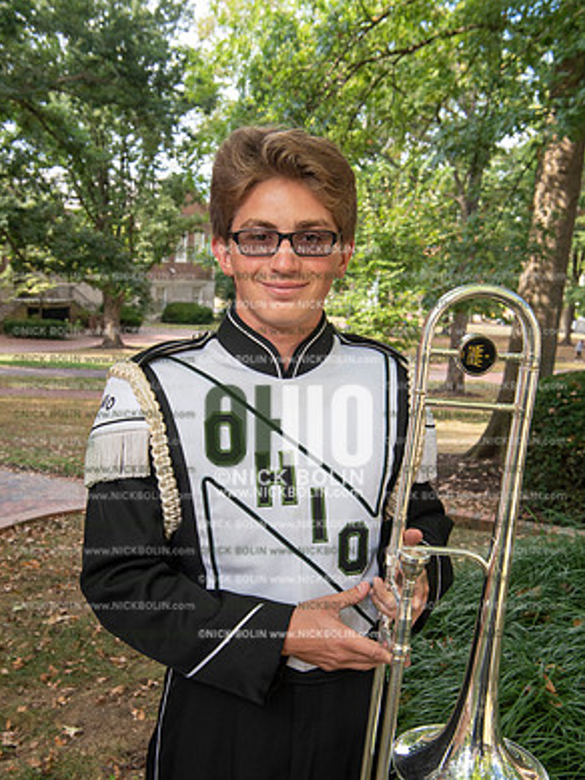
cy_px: 441
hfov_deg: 36.0
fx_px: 901
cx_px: 288
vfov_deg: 46.7
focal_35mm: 40
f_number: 8
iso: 500
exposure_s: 1/100
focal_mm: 36
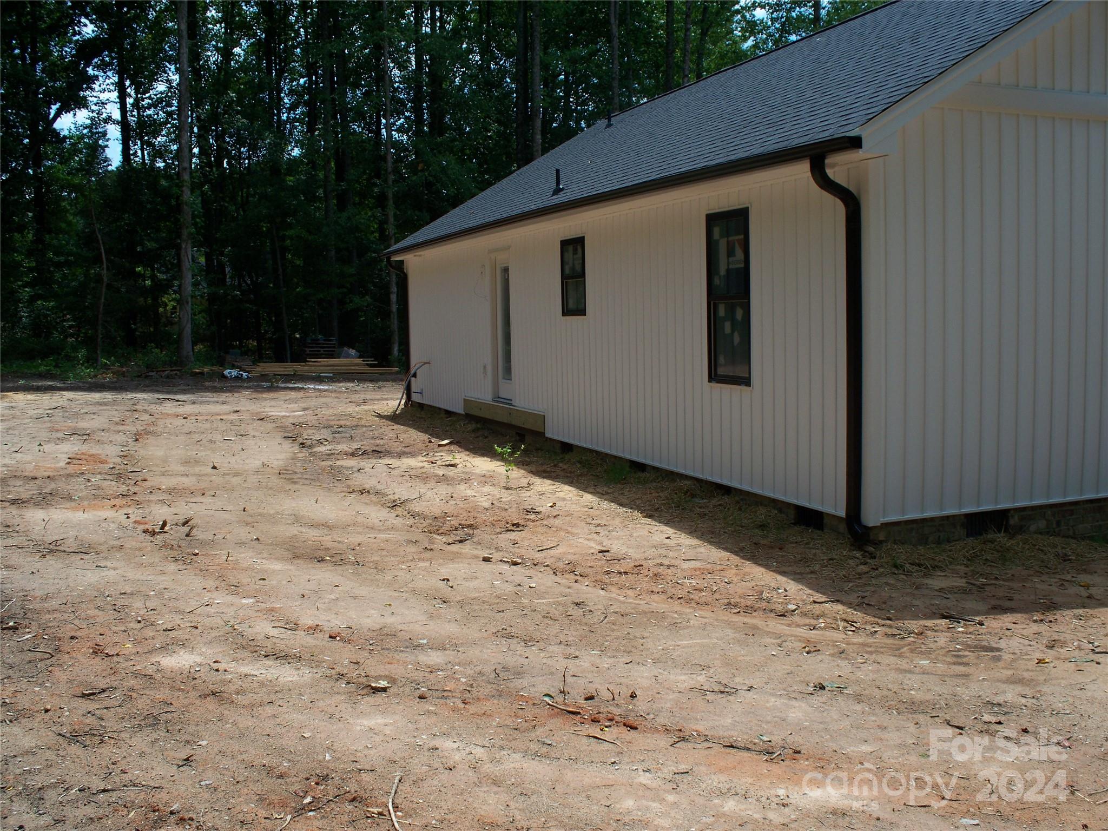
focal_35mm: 36
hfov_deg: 51.4
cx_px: 554
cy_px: 416
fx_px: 1152
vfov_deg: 39.7
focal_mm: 7.54
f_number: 5
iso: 64
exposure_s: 1/400
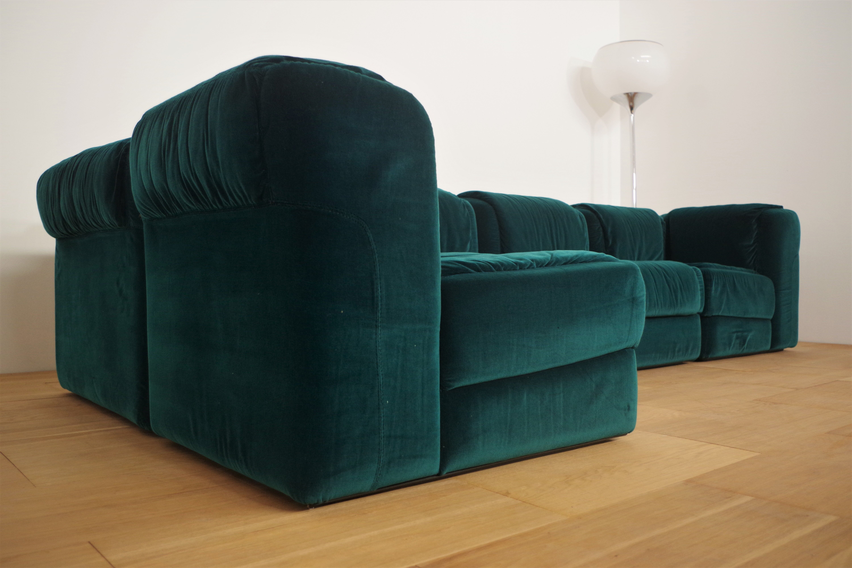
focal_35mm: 31
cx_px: 426
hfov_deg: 60.3
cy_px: 284
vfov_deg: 42.3
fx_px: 734
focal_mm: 21.25
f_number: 4
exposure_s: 1/60
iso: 800
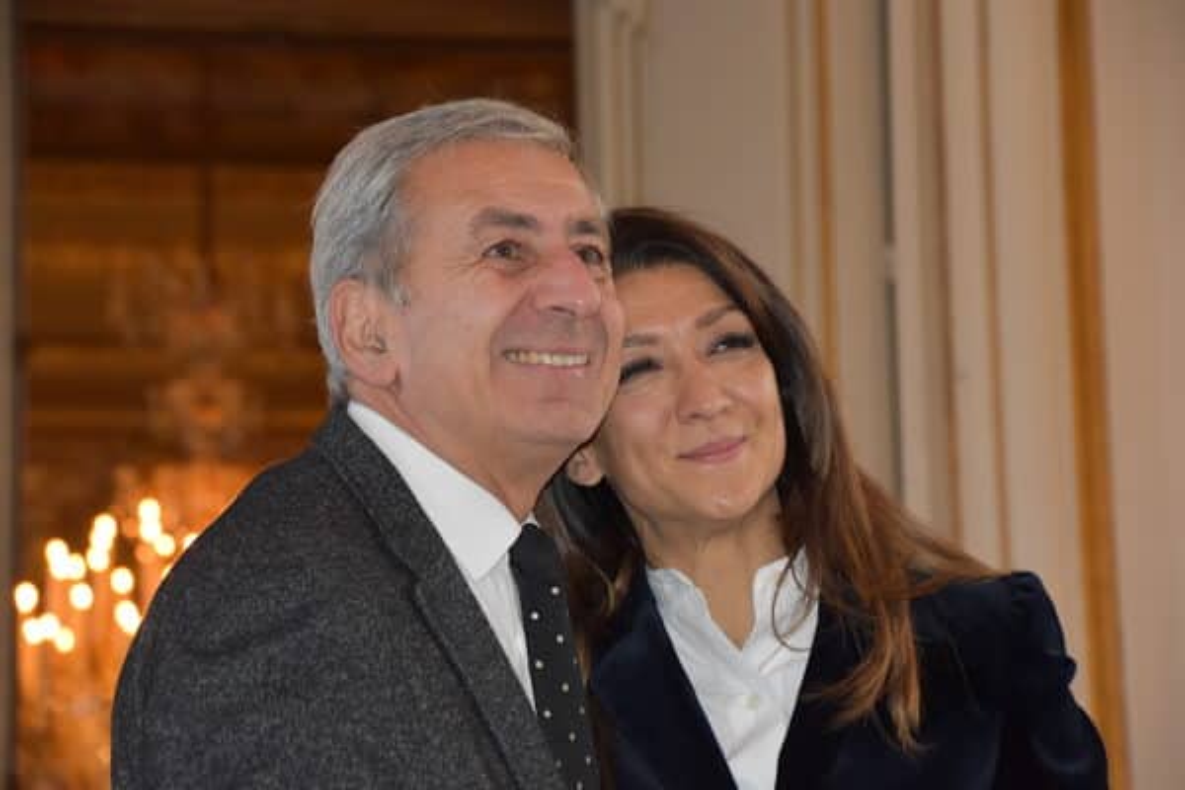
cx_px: 592
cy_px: 395
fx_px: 4443
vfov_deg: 10.2
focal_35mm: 135
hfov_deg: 15.2
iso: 1600
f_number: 5.3
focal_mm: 90
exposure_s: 1/125
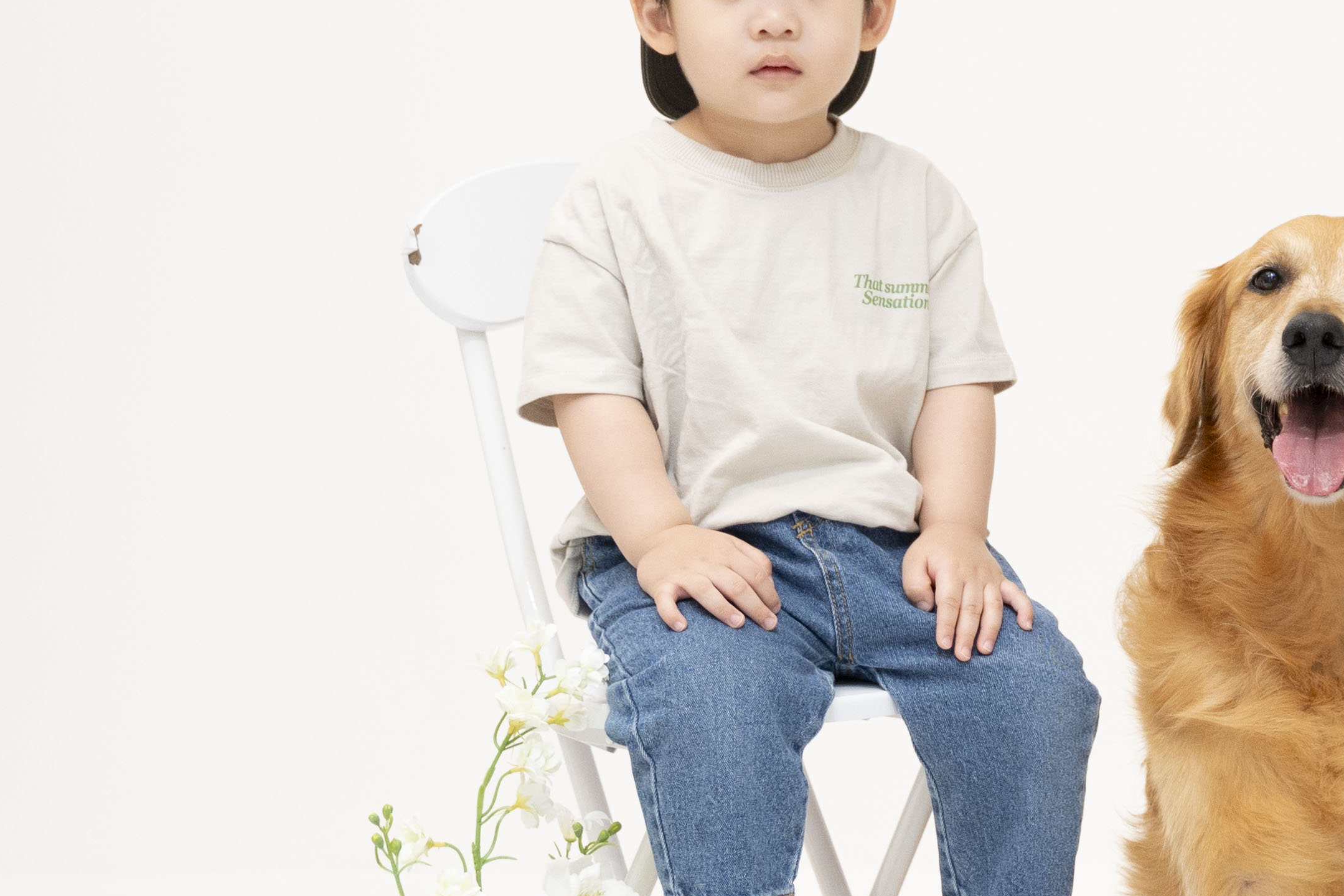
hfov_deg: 17.5
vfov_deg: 12.2
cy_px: 423
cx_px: 1591
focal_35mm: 112
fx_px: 4181
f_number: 2.8
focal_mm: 40
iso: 1600
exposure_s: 1/250
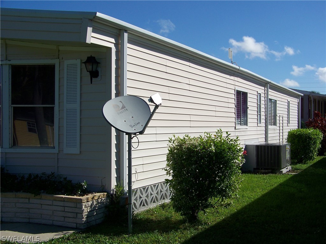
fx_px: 461
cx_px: 163
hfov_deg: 38.9
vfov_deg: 29.7
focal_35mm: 49
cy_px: 122
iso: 64
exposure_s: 1/800
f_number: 4
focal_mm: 7.6
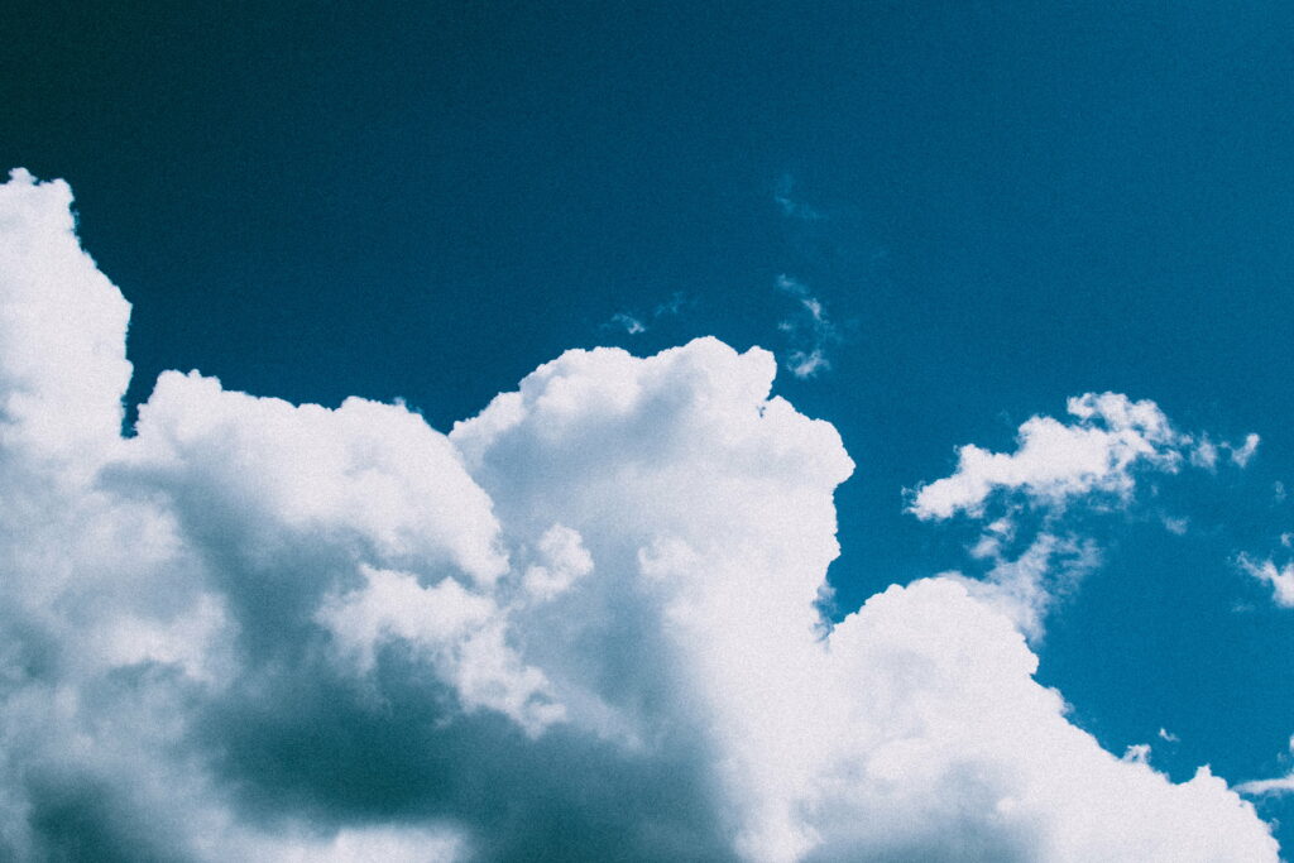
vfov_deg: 25.8
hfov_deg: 37.8
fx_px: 1887
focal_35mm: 52
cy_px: 432
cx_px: 647
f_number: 9
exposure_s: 1/1000
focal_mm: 35
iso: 100
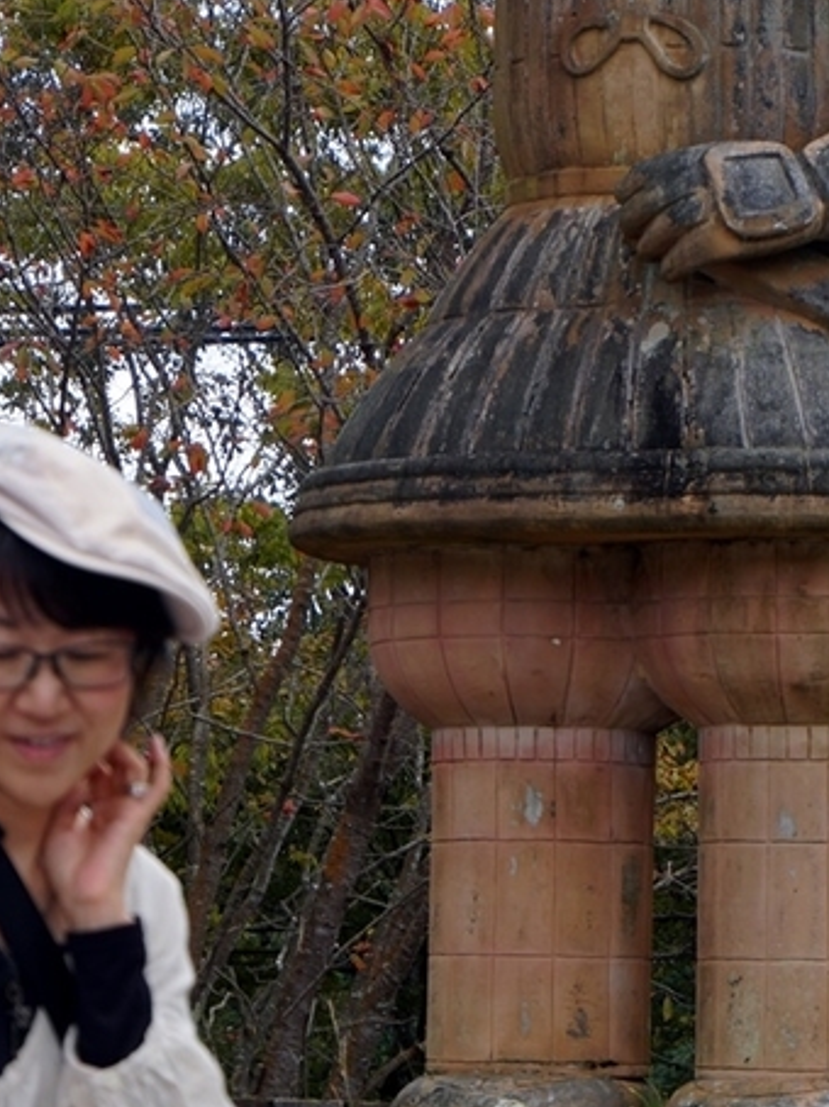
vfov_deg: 10.8
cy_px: 380
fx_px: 5849
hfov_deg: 8.1
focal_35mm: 183
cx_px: 502
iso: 100
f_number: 5.6
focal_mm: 48
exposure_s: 1/200
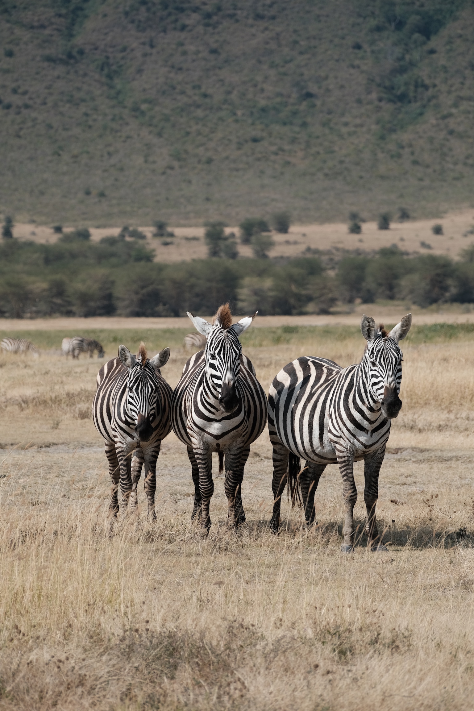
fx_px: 2903
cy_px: 356
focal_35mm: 147
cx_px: 237
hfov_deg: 9.3
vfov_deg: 14.0
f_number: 4.5
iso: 200
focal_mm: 97.9
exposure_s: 1/1600
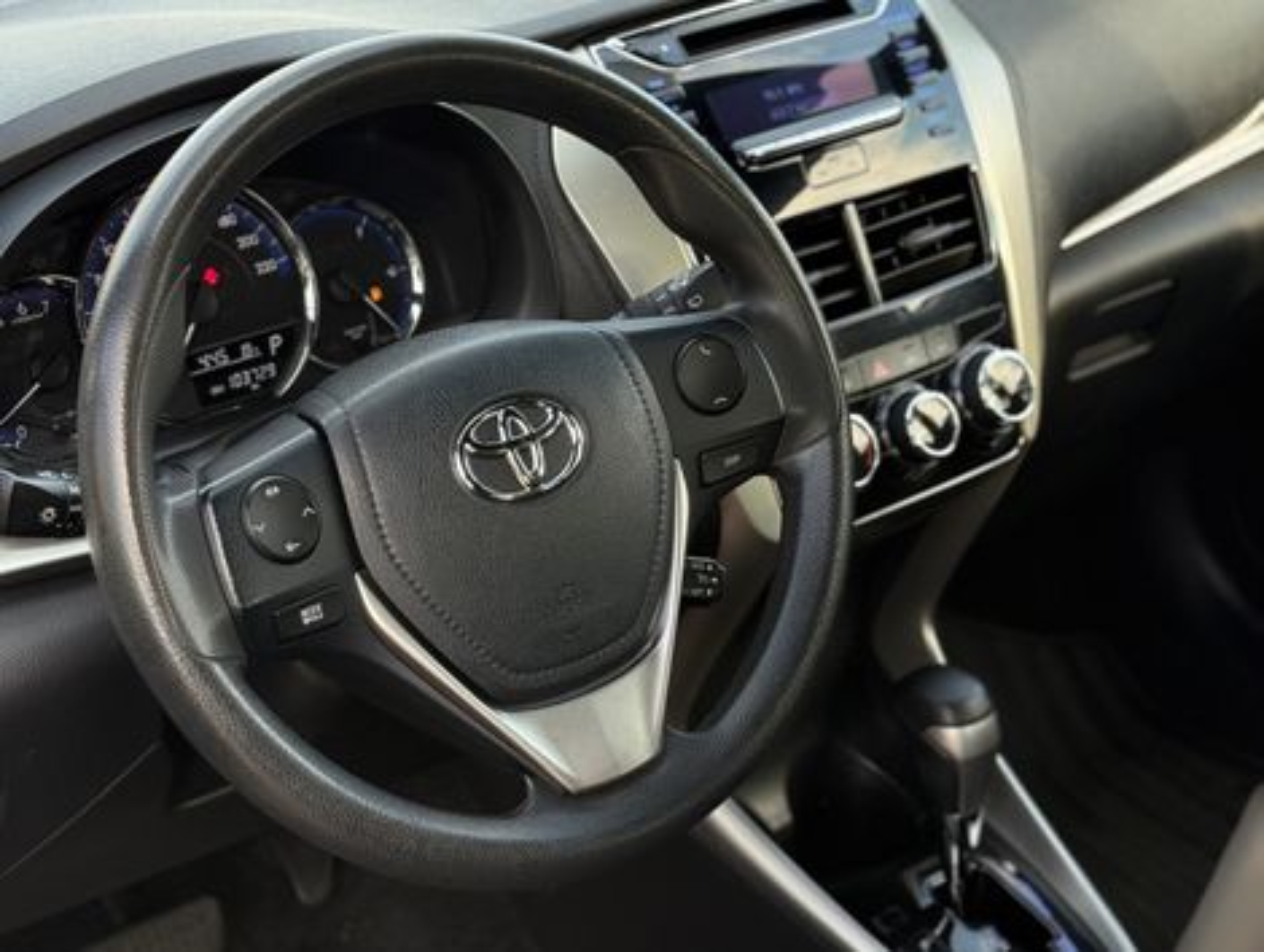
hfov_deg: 39.6
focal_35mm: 48
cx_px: 632
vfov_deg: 30.3
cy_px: 476
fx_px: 1755
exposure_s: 1/186
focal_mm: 6.76
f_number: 1.78
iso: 160
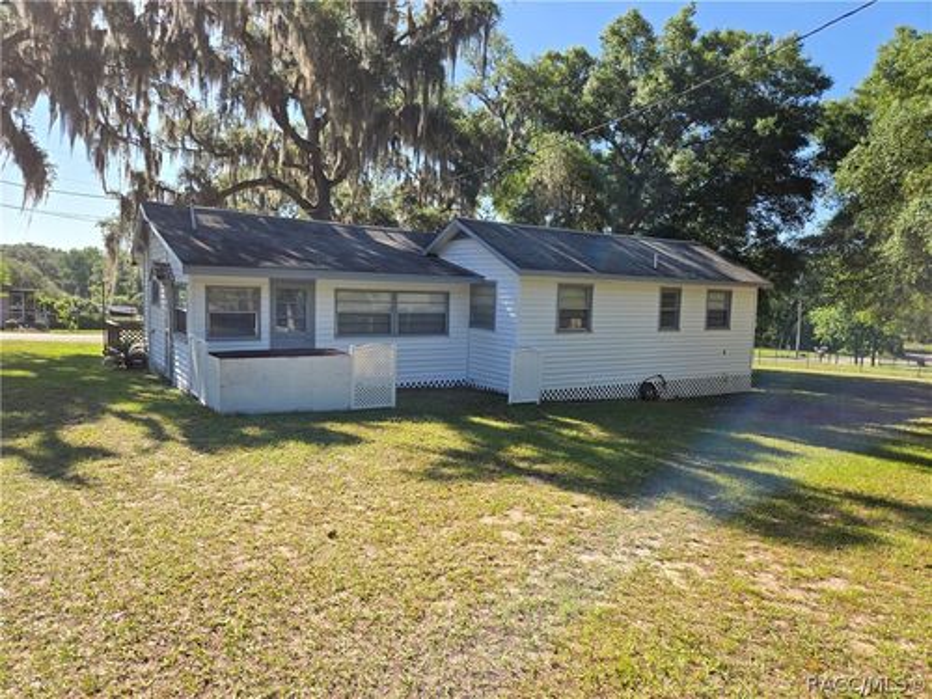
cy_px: 350
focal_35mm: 23
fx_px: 619
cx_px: 466
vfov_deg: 58.9
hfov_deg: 73.9
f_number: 1.8
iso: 25
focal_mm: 5.4
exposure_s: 1/1058
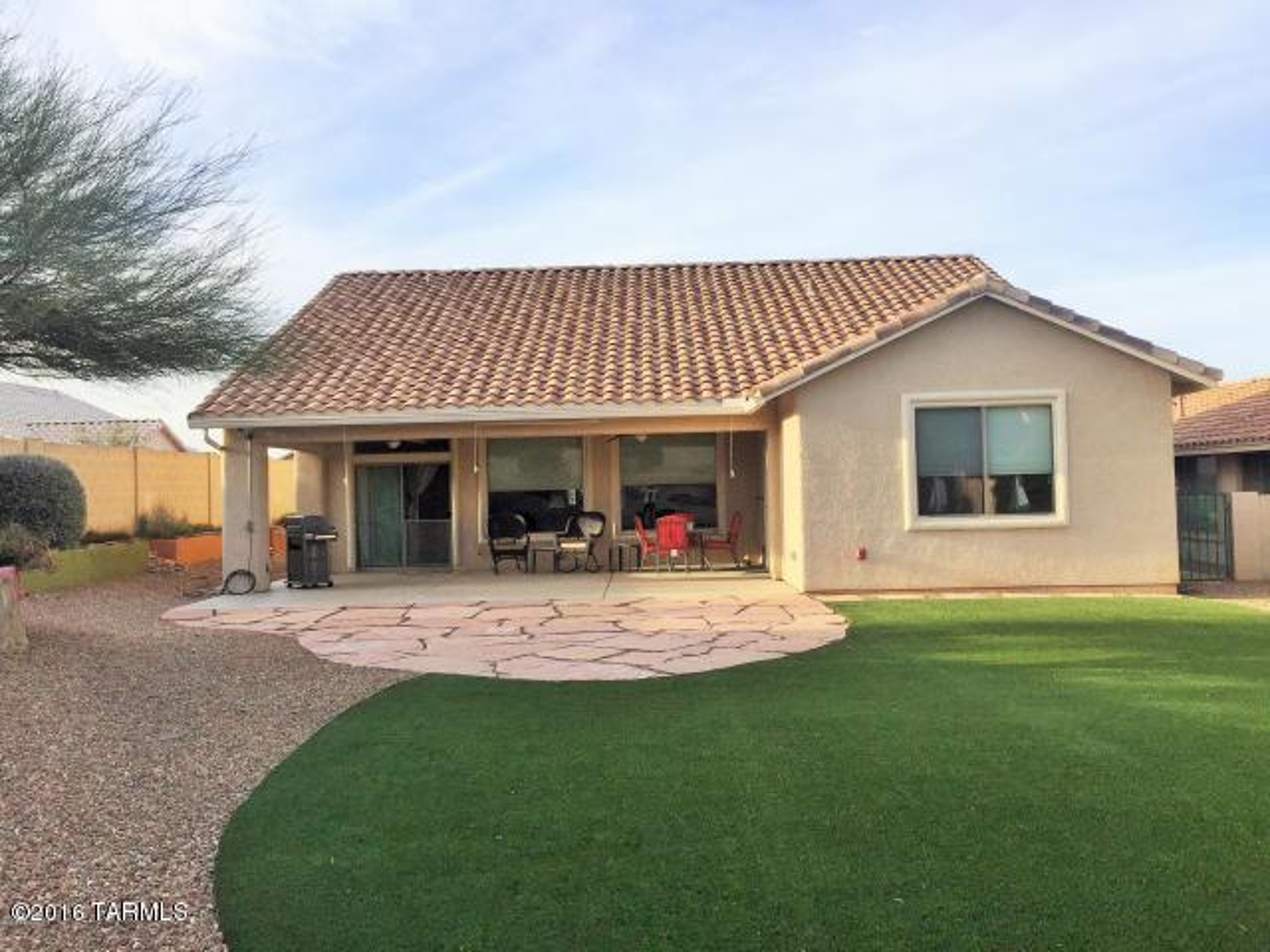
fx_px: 1064
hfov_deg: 61.7
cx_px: 635
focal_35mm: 29
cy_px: 476
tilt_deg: +1.3
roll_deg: +0.5
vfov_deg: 48.2
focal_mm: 4.15
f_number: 2.2
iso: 32
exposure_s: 1/1236
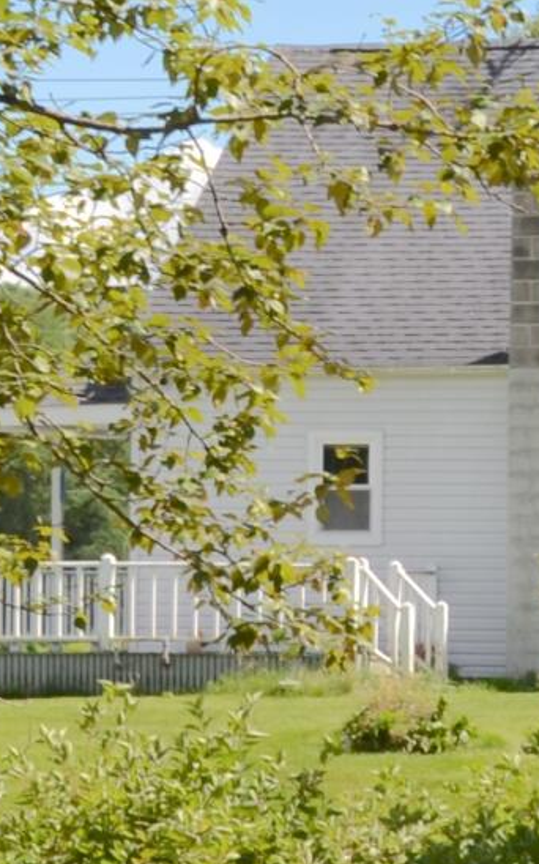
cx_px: 1004
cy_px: 354
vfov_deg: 9.0
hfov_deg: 5.5
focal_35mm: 234
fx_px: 5506
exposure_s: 1/200
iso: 100
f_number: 8
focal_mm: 28
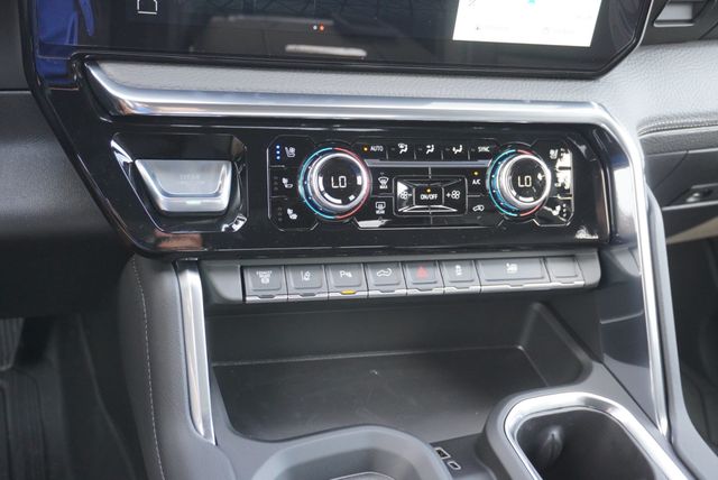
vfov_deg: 35.6
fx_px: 749
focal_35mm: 38
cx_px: 359
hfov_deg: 51.2
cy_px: 240
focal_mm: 25
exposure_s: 1/160
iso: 1600
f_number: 4.5
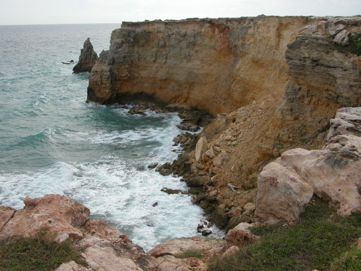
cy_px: 136
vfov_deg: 40.7
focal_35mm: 35
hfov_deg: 52.6
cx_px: 180
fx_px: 365
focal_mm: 8.9
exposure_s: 1/268
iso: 100
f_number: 6.3
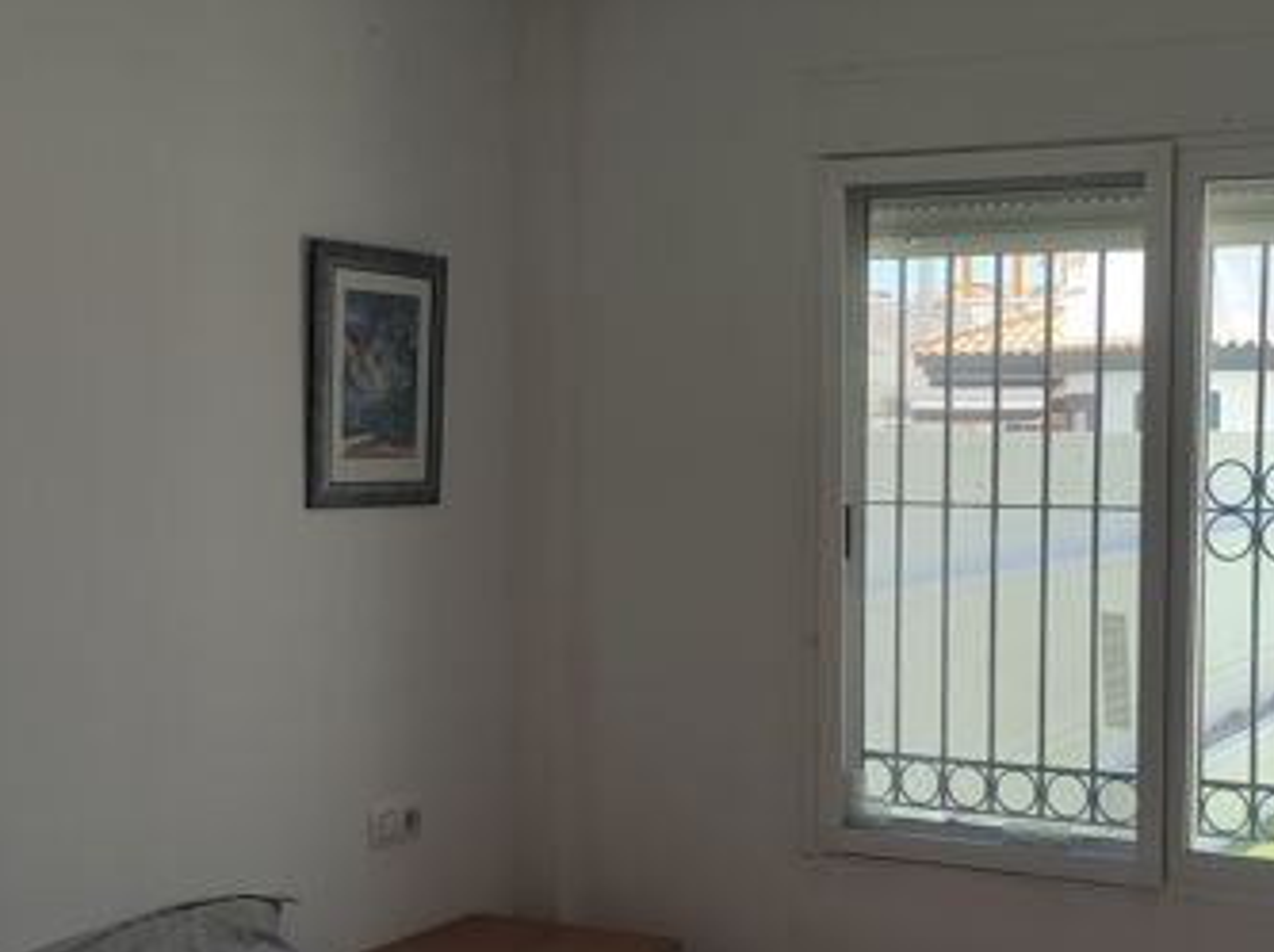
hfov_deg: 35.9
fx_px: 1948
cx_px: 821
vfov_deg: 27.4
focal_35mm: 53
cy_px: 570
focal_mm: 6.04
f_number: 1.9
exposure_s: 1/165
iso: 50
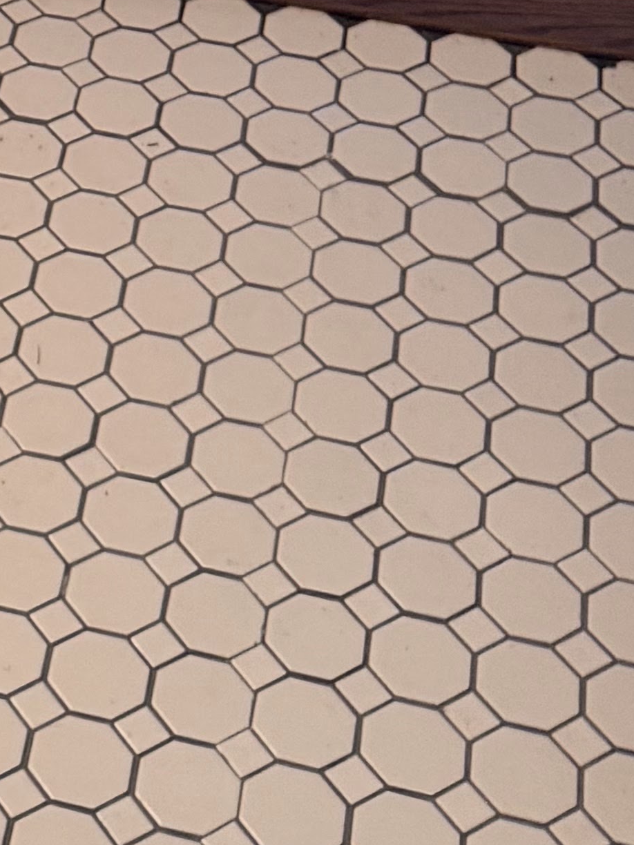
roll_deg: +2.9
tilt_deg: -26.0
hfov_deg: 12.3
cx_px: -448
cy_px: -546
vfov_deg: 15.7
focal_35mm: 112
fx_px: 2735
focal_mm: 6.76
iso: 125
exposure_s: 1/60
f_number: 1.78
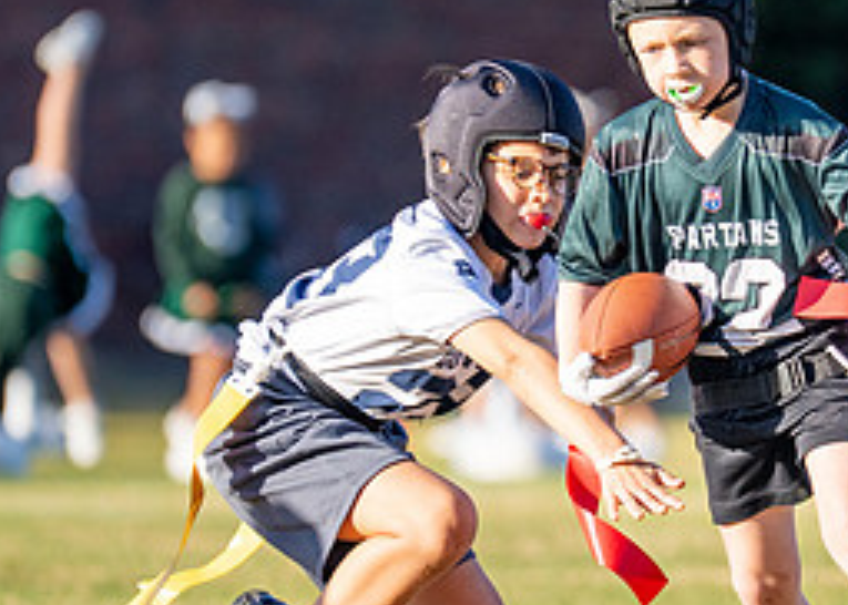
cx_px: 634
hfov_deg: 2.7
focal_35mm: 754
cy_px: 307
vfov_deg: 1.9
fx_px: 18154
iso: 200
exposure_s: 1/2500
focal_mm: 200
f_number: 2.8
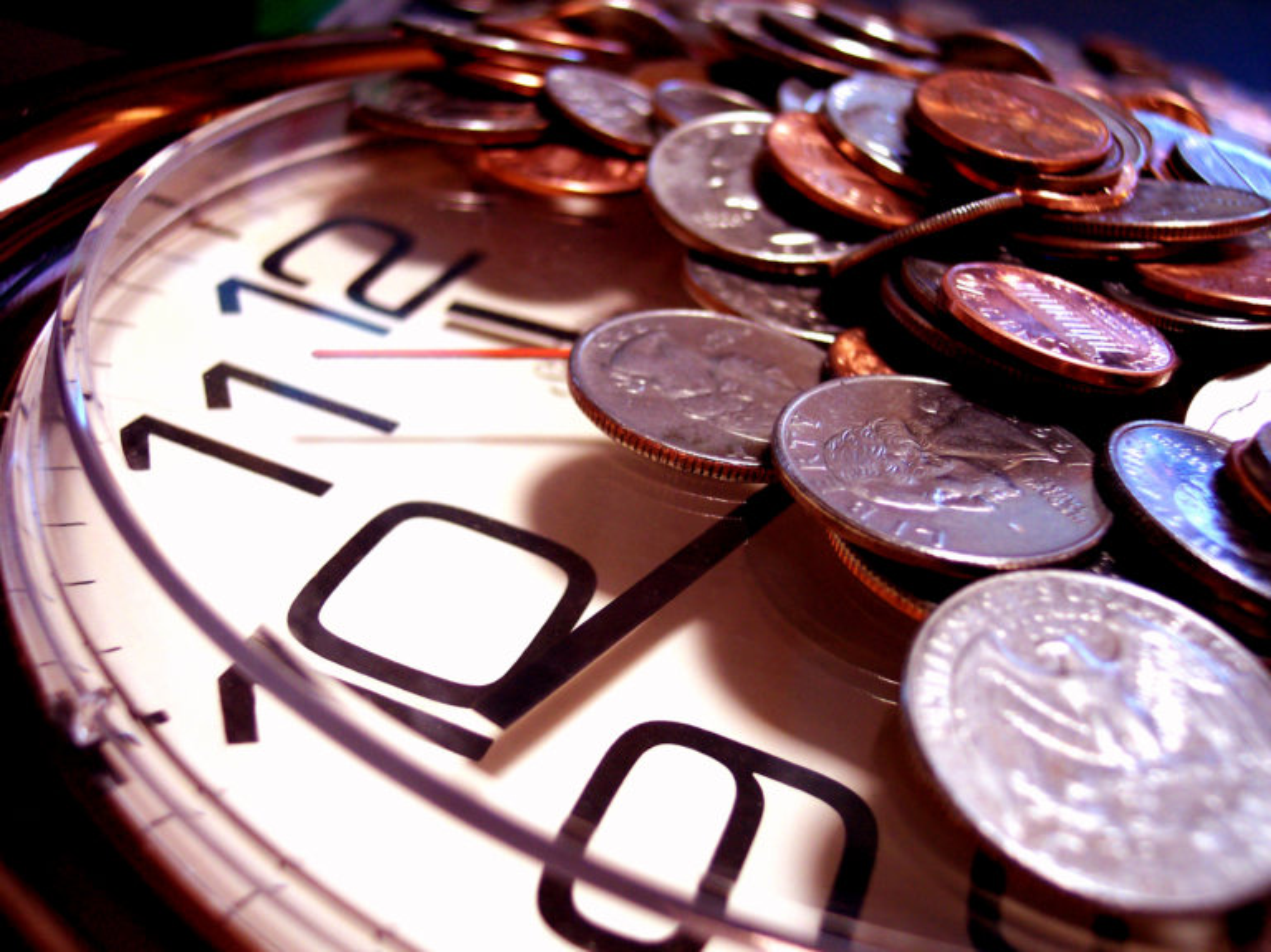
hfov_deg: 49.0
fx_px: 1394
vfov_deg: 37.7
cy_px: 476
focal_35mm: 38
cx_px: 636
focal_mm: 8
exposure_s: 1/45
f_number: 2.8
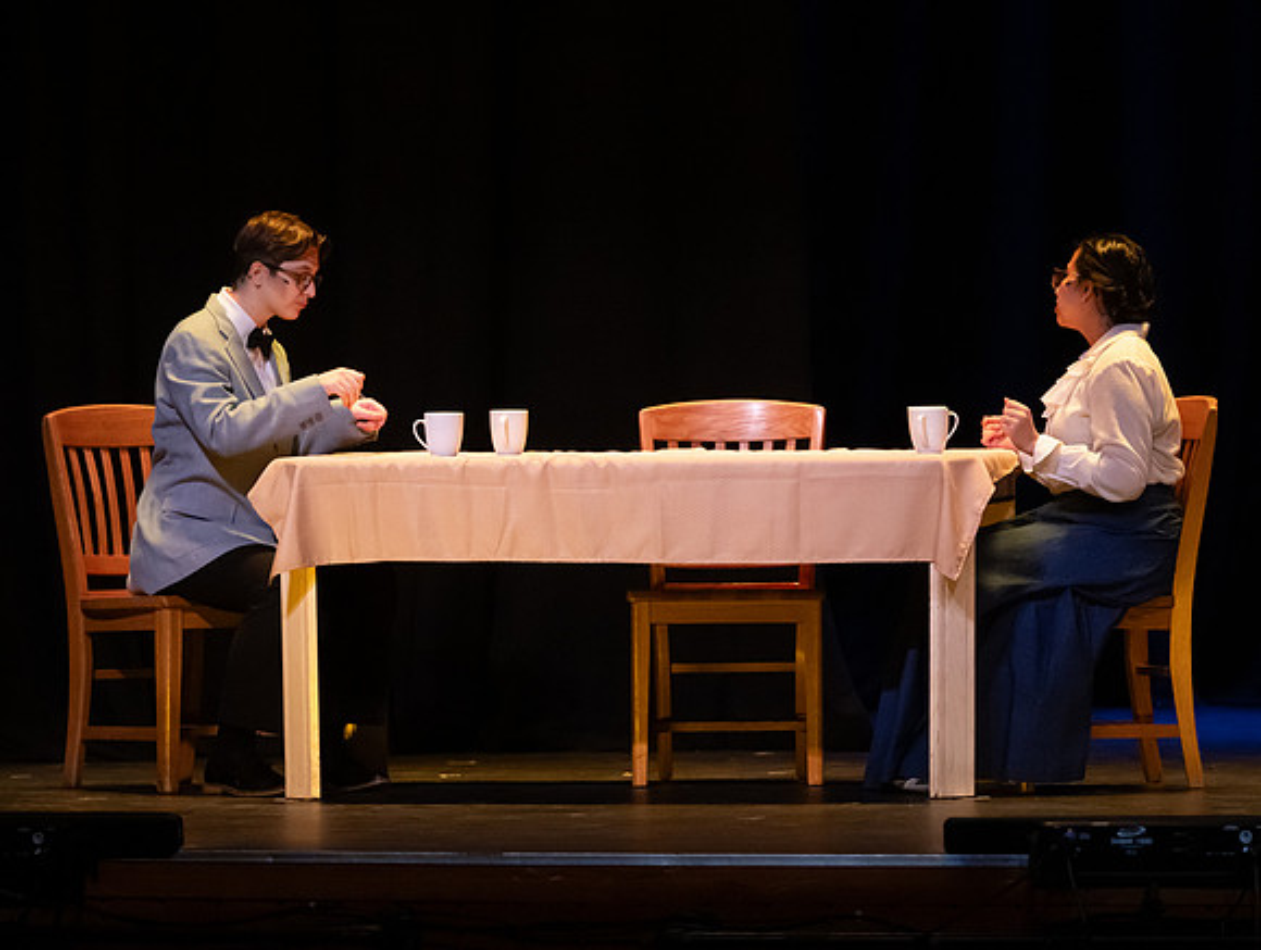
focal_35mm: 295
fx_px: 10775
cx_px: 717
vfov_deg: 5.0
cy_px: 386
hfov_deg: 6.7
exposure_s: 1/320
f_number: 2.8
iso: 3200
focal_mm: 200
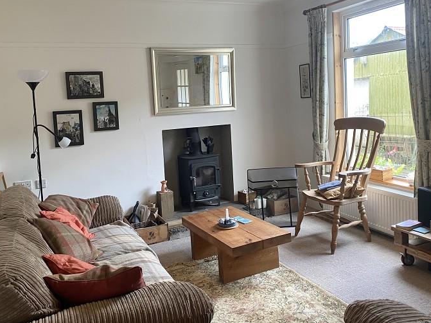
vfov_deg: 45.3
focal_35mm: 31
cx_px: 203
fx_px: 386
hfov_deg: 58.3
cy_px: 137
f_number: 1.8
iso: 64
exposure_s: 1/50
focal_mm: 4.25
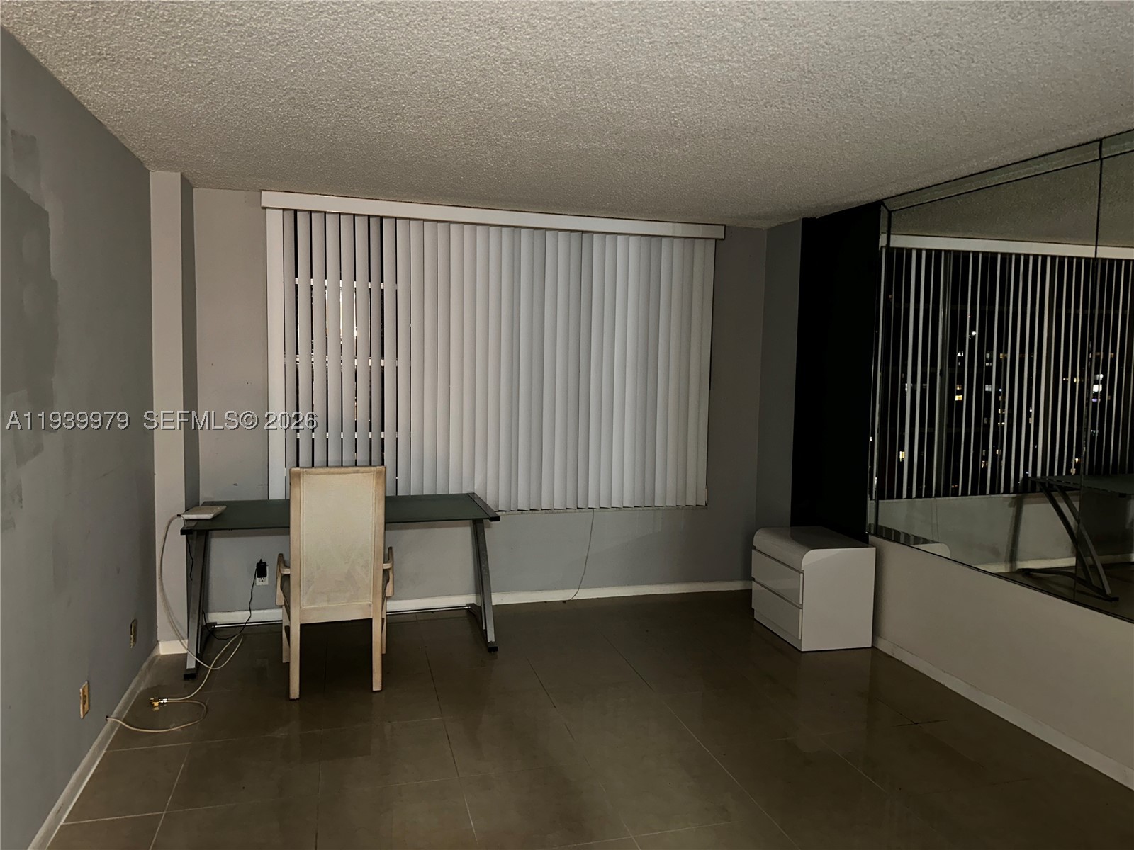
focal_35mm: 24
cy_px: 425
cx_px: 567
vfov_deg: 56.8
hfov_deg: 71.6
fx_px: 786
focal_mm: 6.86
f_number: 1.78
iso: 160
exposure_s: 1/6
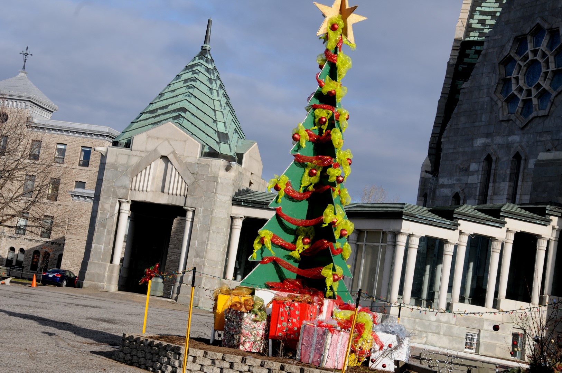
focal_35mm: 72
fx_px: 1123
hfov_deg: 28.1
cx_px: 281
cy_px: 186
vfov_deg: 18.9
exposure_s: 1/400
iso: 200
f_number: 10
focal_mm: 48
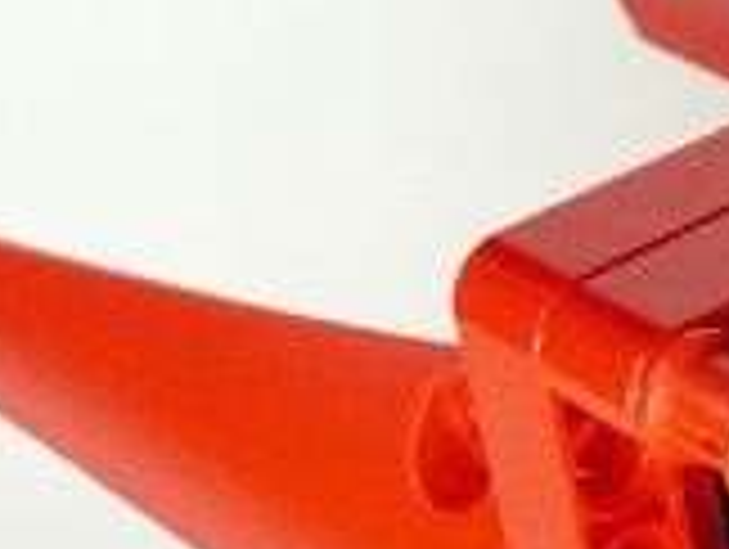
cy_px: 765
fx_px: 2805
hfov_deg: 12.8
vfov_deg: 10.9
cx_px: 1476
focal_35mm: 133
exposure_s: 1/30
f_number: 2.8
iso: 200
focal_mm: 4.8
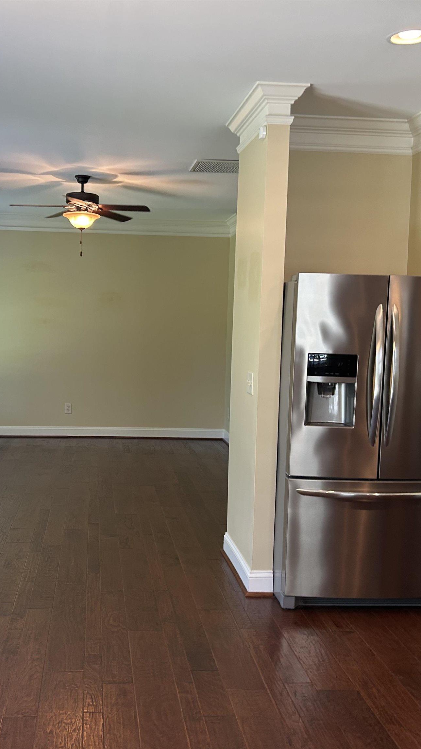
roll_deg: -0.5
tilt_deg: -5.5
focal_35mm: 38
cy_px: 376
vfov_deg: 52.8
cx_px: 139
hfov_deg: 30.9
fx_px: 754
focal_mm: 5.7
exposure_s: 1/60
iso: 80
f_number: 1.5
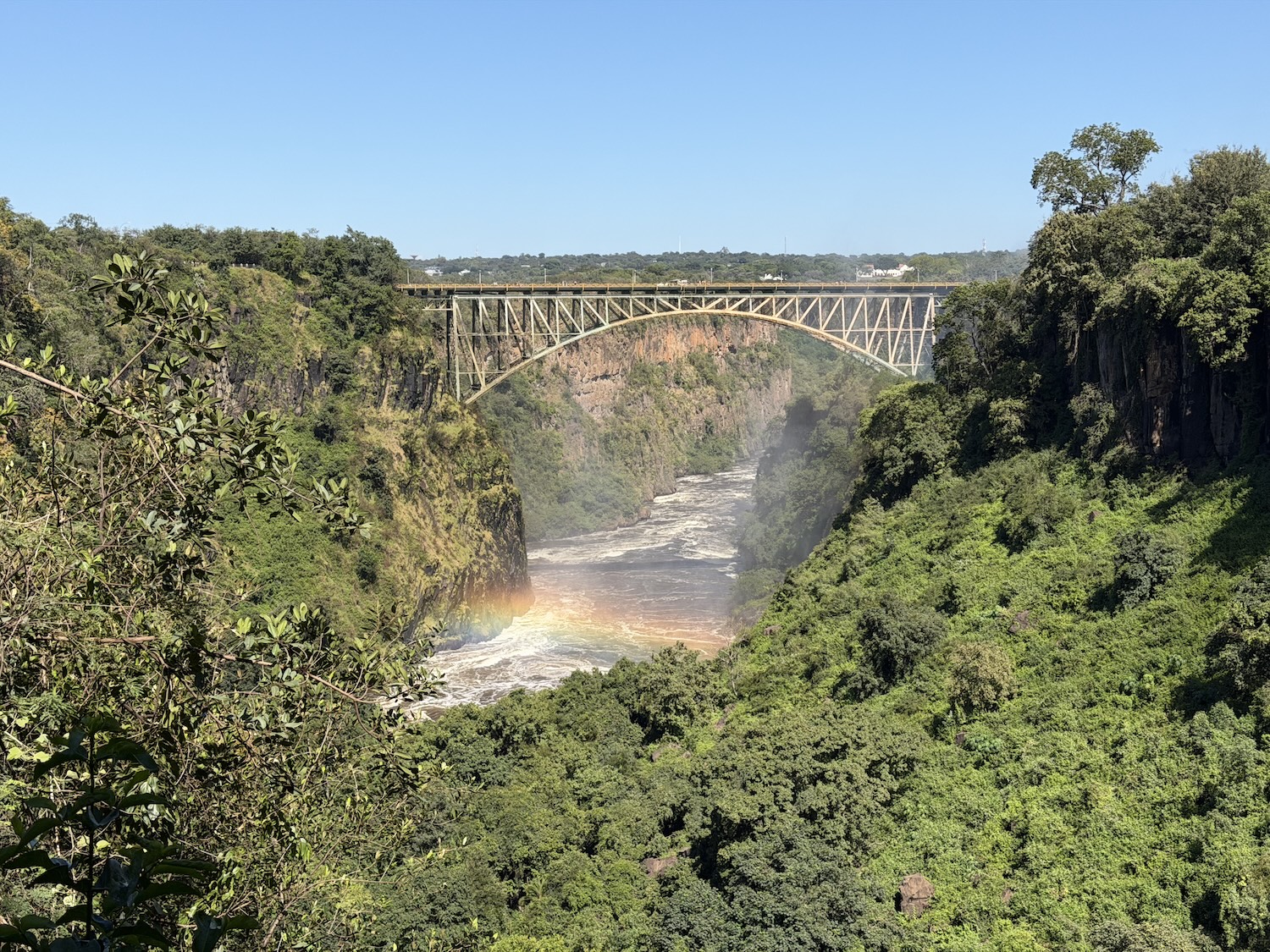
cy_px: 476
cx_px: 635
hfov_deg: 39.7
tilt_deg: -7.1
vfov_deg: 30.3
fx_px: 1761
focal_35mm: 48
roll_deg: +0.5
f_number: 1.78
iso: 64
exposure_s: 1/4329
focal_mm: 6.76
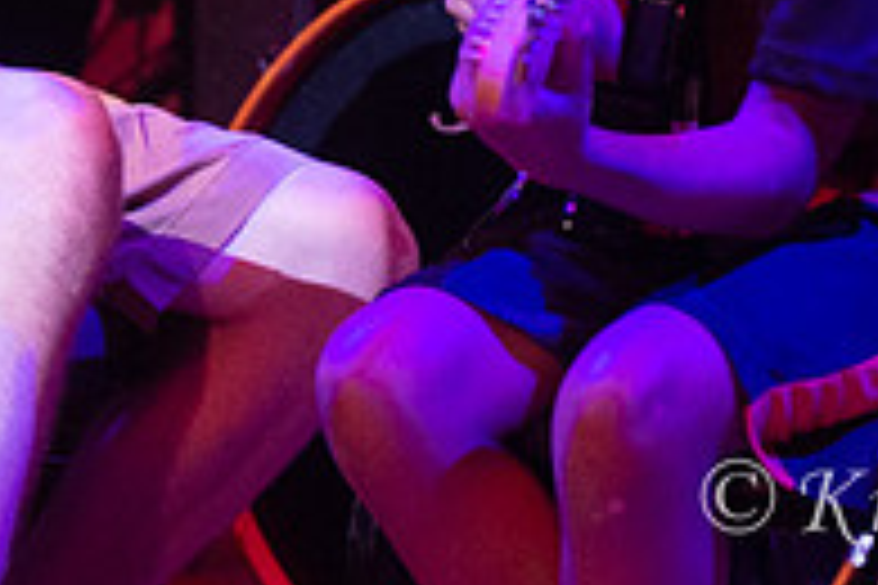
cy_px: -320
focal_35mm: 341
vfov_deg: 4.0
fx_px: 8316
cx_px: 224
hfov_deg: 6.0
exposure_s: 1/200
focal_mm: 70
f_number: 2.8
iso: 1600
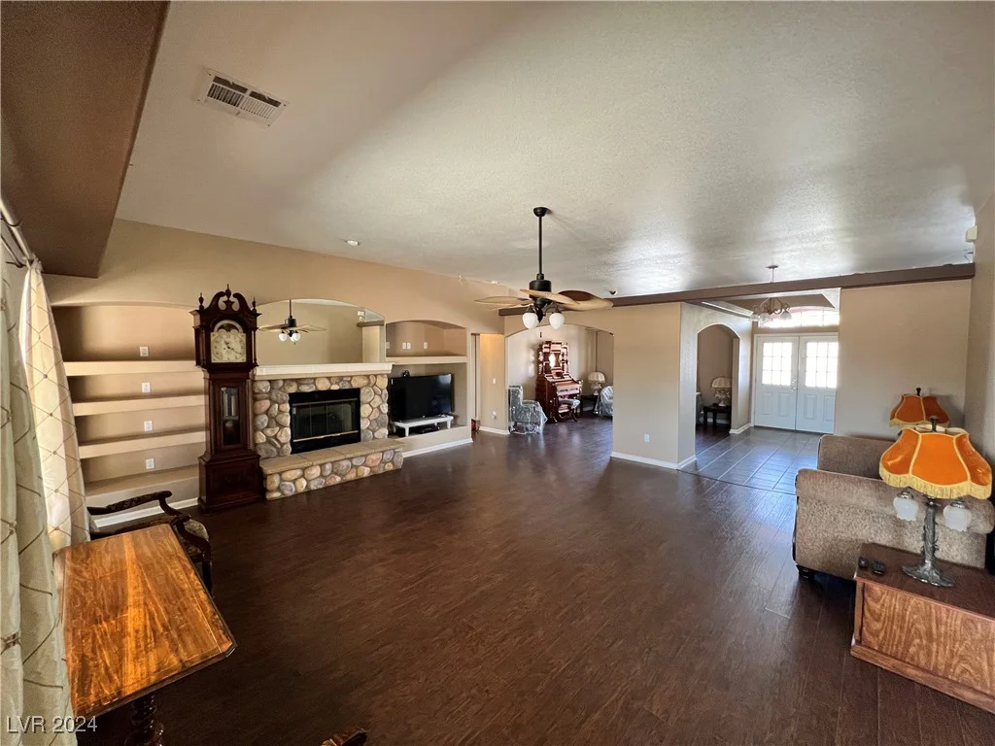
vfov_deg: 89.9
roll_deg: -0.3
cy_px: 373
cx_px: 498
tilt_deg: -4.2
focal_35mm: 13
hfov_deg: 106.2
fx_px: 374
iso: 250
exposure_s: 1/65
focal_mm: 1.57
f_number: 1.8
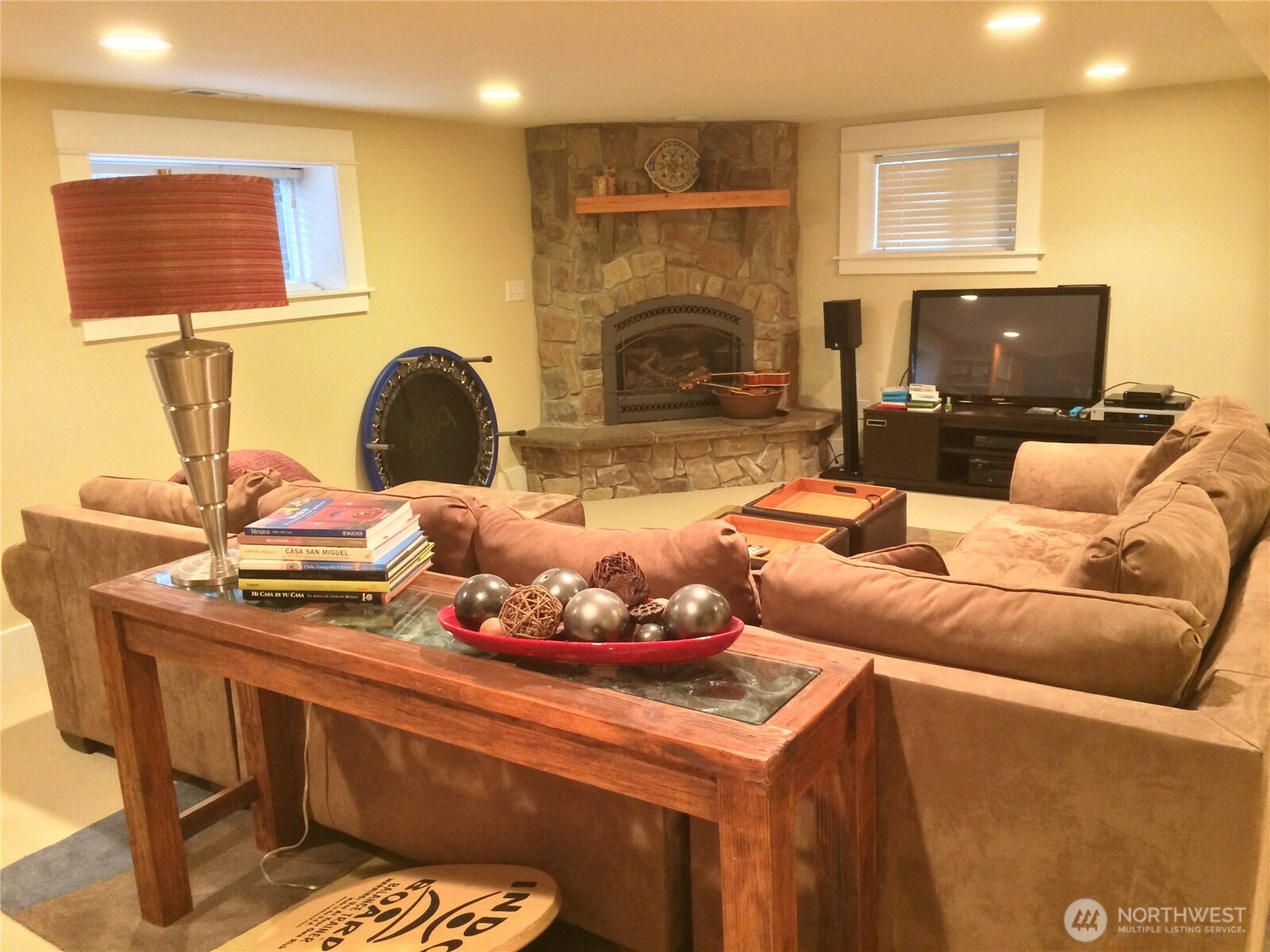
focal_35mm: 30
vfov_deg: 46.8
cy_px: 476
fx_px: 1101
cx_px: 635
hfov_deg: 60.0
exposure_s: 1/17
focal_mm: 4.12
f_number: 2.2
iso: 320
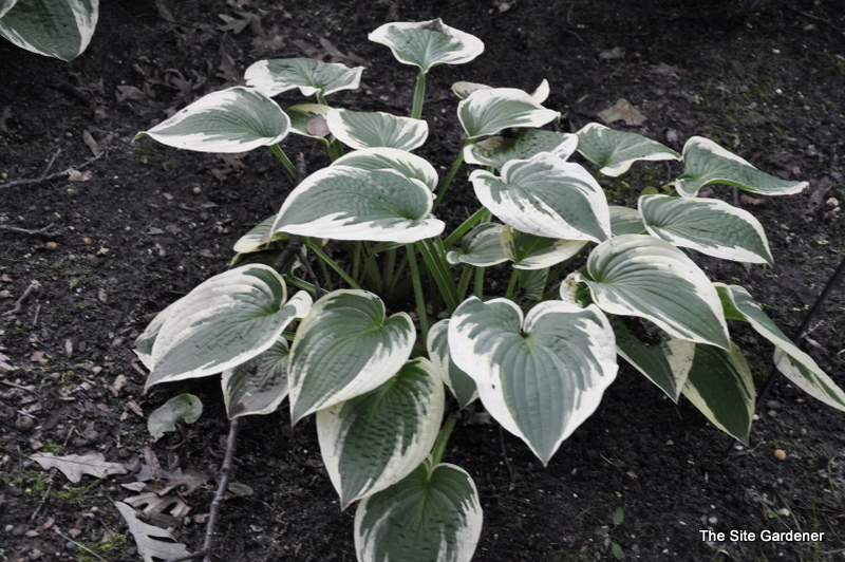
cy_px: 281
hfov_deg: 27.0
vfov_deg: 18.2
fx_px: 1759
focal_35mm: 75
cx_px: 422
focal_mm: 50
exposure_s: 1/60
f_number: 5
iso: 500
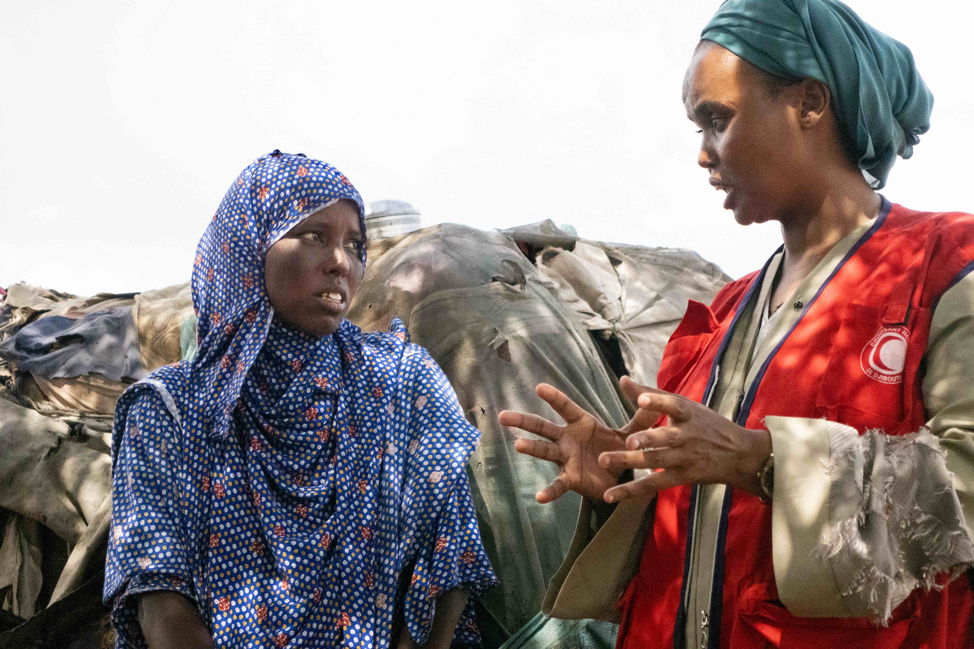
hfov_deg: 28.8
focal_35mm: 70
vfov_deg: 19.5
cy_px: 324
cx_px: 487
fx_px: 1894
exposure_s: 1/16000
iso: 4000
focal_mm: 25.7
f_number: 2.8
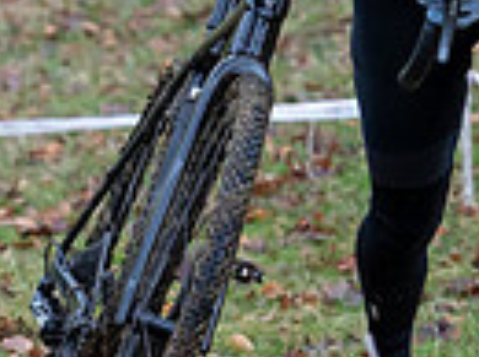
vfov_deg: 3.3
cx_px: 356
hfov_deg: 4.5
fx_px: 6160
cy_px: -319
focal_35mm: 446
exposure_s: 1/1000
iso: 1250
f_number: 3.5
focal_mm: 70
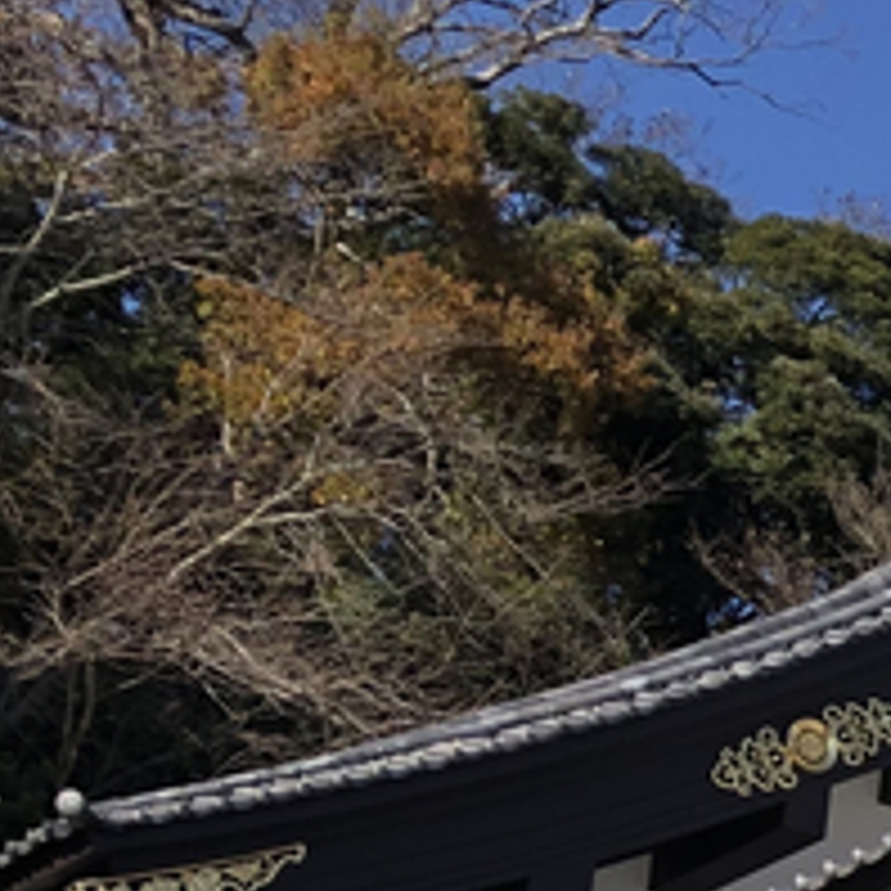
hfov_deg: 9.9
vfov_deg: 11.4
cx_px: 2282
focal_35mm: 150
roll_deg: +1.1
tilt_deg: +19.3
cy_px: 1120
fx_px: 4368
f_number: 1.8
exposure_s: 1/1066
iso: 20
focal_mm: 3.99
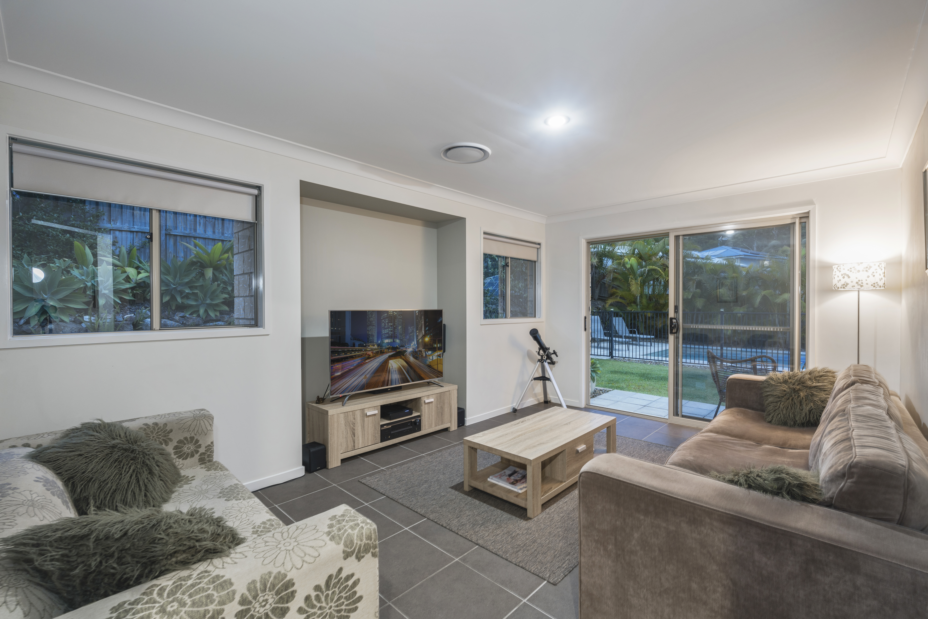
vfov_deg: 73.7
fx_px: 412
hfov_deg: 96.7
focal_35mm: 16
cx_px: 464
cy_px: 310
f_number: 8
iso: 100
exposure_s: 5
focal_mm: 16
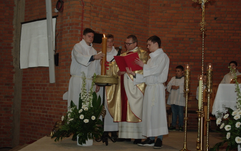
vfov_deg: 21.0
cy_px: 74
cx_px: 121
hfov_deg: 33.0
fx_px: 407
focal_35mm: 62
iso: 800
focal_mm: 40
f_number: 4.5
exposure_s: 1/60
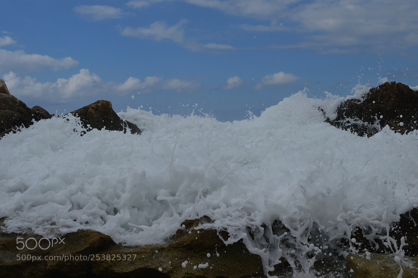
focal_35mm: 44
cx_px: 209
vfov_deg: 30.8
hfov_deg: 45.0
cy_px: 139
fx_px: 505
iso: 220
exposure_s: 1/2000
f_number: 7.1
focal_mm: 29
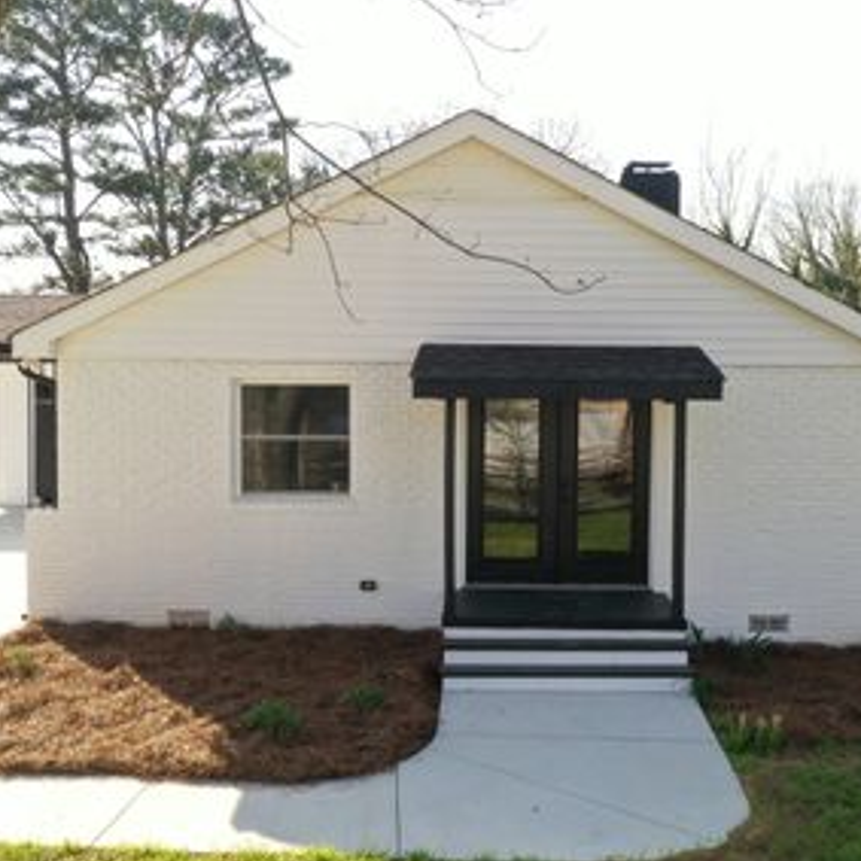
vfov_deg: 40.0
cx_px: 511
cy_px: 406
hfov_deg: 39.9
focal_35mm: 42
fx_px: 1182
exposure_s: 1/240
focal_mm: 10.26
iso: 100
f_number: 5
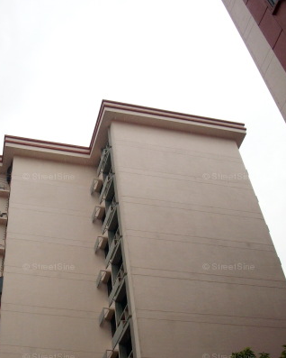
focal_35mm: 50
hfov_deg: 30.0
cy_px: 178
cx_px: 90
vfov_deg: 37.3
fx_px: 529
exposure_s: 1/250
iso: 80
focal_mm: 6.2
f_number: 2.8
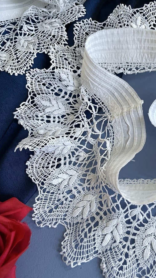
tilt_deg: -64.0
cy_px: 132
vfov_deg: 61.0
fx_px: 235
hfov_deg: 35.9
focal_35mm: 32
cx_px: 116
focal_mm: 4.2
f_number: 1.6
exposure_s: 1/60
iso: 250
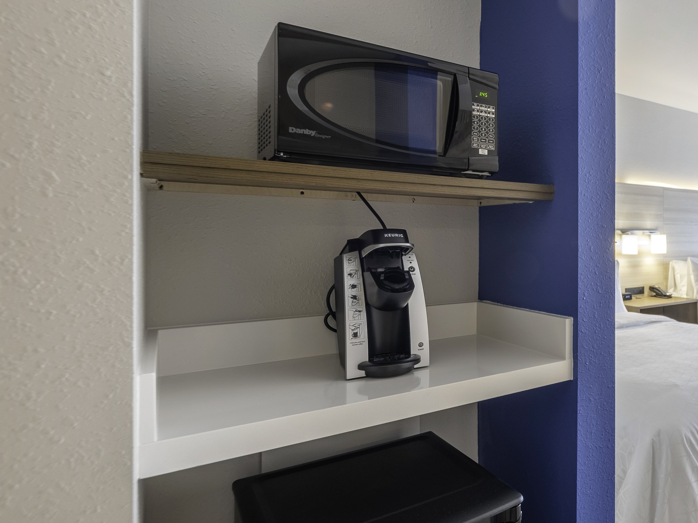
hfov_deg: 63.7
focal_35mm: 24
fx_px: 484
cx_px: 582
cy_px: 272
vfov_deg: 56.8
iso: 200
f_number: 5.6
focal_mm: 8
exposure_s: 1/10
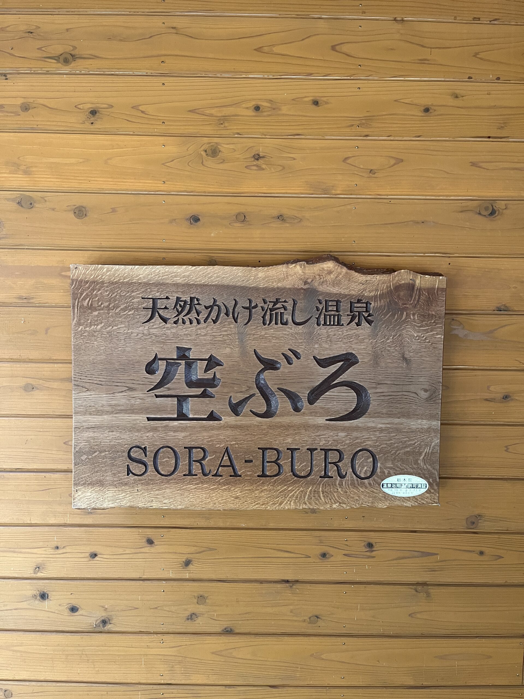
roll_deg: -1.3
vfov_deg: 67.3
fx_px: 525
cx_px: 262
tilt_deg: -3.4
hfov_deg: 53.1
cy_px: 350
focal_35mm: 26
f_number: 1.6
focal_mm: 5.1
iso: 320
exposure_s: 1/60
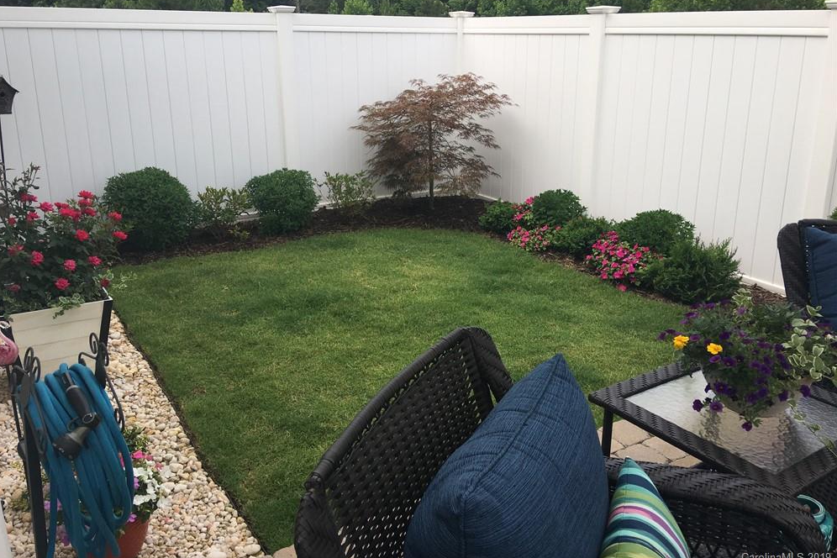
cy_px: 243
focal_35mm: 31
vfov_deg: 42.2
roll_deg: +0.6
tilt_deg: -16.0
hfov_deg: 60.3
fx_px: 721
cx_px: 408
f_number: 2.2
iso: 25
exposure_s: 1/422
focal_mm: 4.15
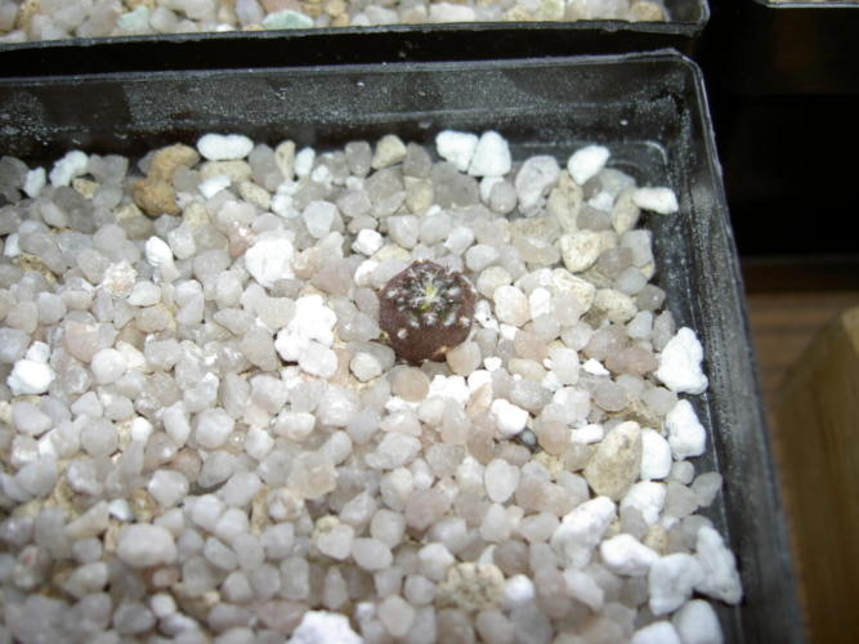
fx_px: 968
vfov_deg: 36.8
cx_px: 430
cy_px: 322
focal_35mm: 39
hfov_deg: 47.9
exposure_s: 1/125
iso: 50
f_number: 2.8
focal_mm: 8
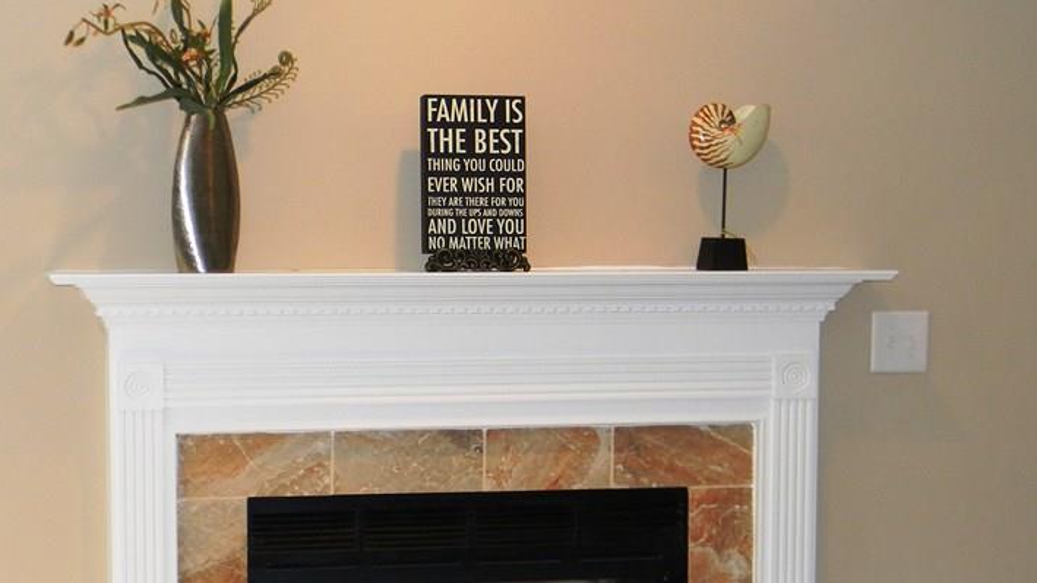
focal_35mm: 74
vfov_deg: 16.3
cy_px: 419
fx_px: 2035
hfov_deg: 28.6
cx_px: 465
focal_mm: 8.6
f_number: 3.9
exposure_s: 1/34.8
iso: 200
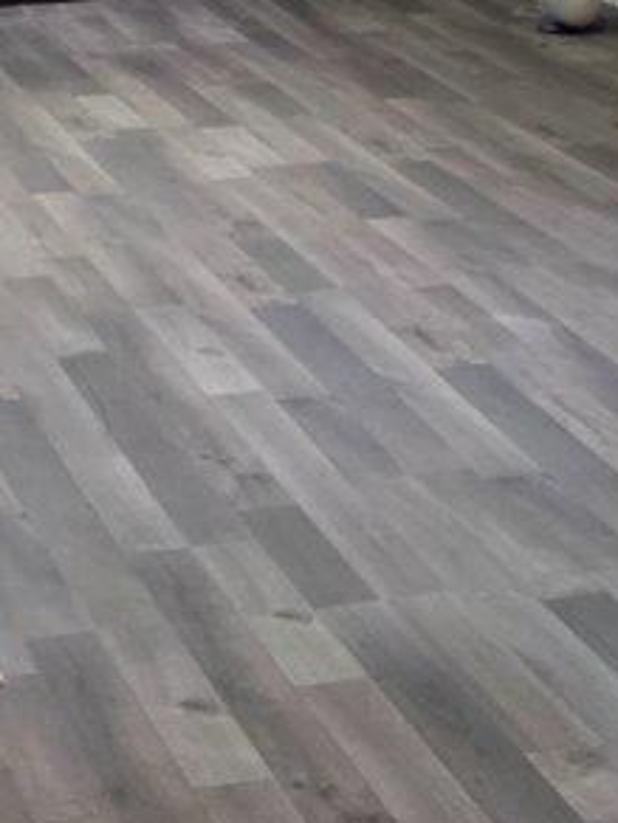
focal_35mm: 121
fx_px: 2880
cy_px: 206
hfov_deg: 12.2
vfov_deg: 16.2
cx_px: 158
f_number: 1.8
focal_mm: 5.4
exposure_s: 1/120
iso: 1000
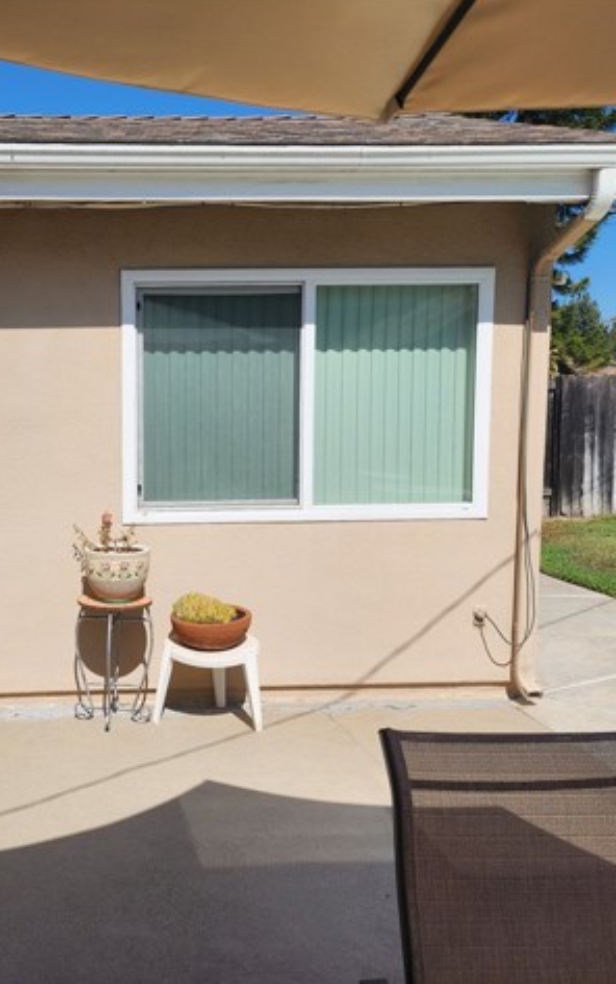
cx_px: 92
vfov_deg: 58.1
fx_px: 886
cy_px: 489
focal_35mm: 33
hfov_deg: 36.5
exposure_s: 1/1844
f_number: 1.8
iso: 12
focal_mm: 6.4
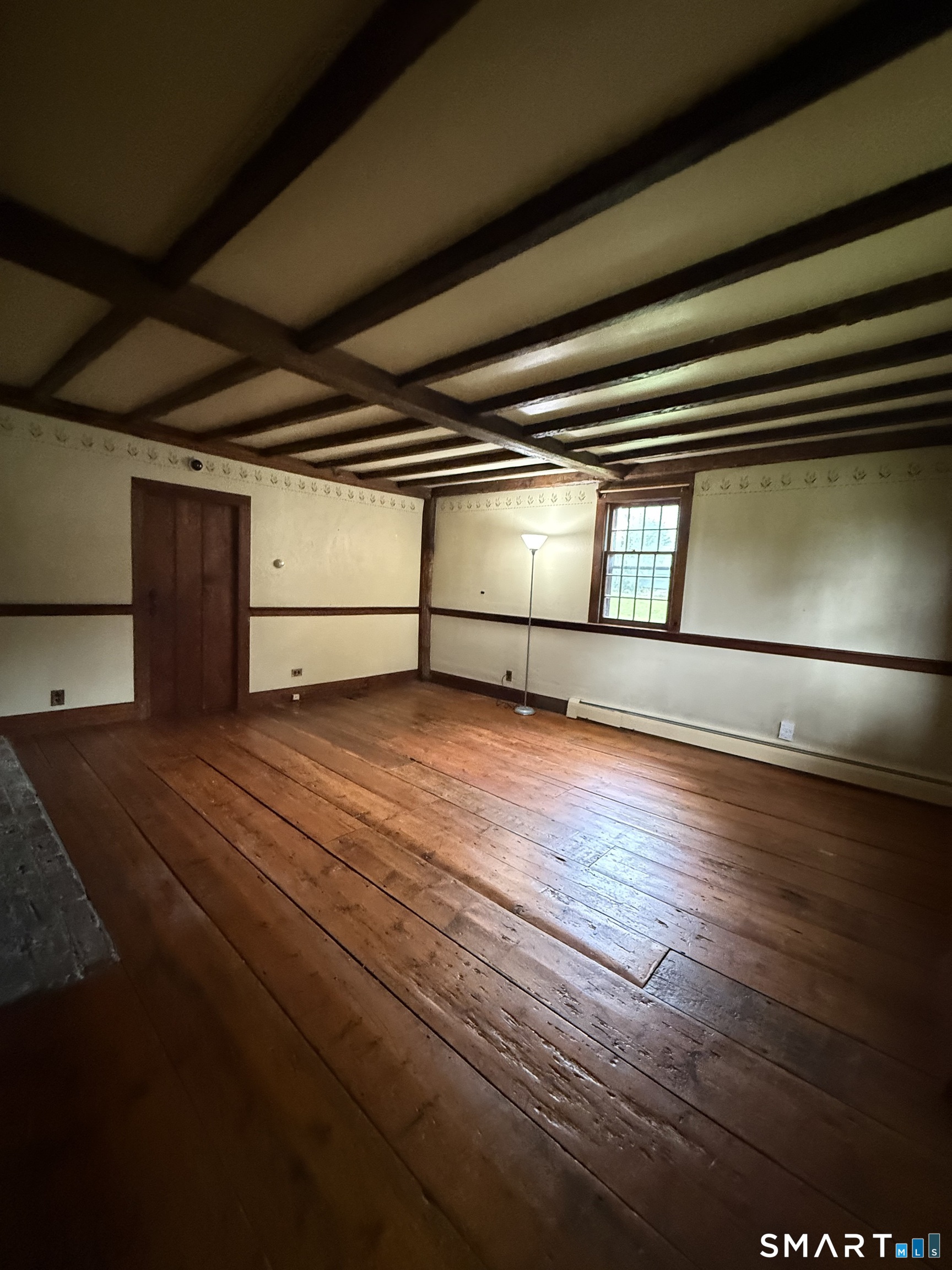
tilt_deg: -4.4
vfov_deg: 102.1
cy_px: 635
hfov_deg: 85.7
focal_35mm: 14
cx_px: 476
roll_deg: -3.4
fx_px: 513
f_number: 2.2
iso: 1000
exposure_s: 1/60
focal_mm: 2.22
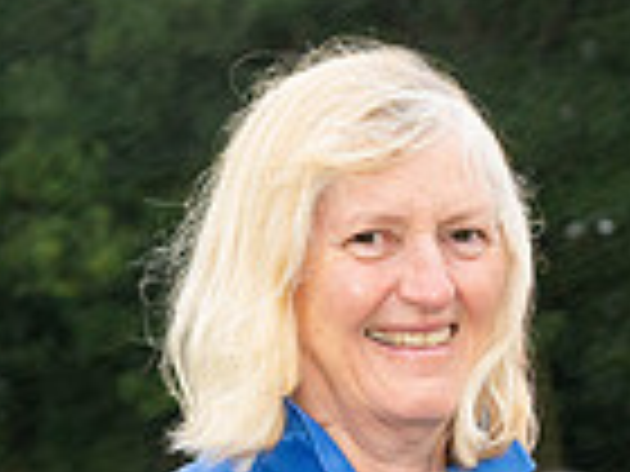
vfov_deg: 5.0
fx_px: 5369
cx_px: 1114
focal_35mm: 295
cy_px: 797
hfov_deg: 6.6
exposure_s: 1/125
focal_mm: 63
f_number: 6.3
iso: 400
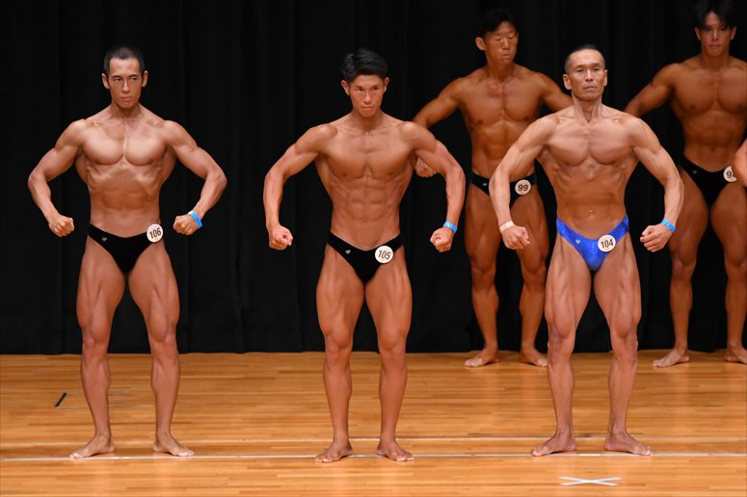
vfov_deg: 5.1
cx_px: 374
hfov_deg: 7.6
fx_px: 5600
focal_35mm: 270
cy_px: 248
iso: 3200
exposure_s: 1/400
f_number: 5.6
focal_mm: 180
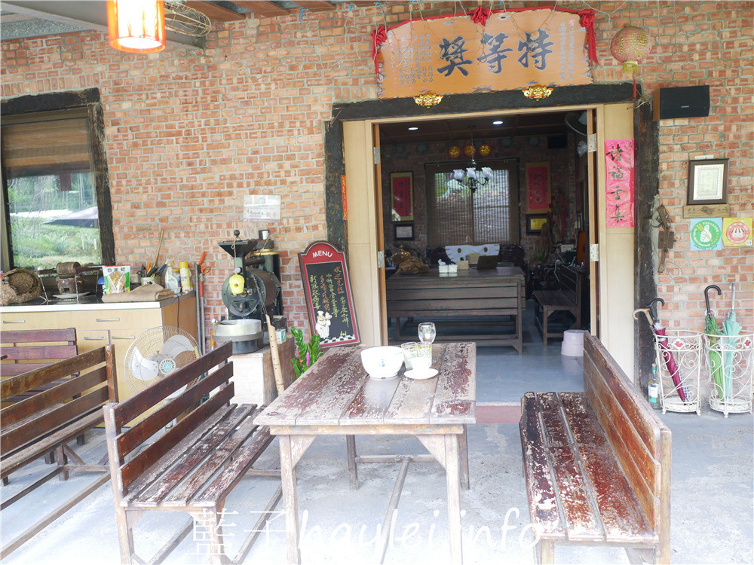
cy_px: 282
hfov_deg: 60.0
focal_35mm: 30
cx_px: 377
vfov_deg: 46.8
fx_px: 653
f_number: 1.7
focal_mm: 15
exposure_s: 1/60
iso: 250
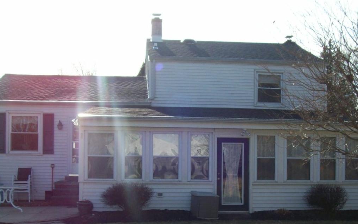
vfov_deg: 23.7
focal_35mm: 54
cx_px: 211
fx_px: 527
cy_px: 173
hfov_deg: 37.4
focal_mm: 6
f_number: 4.8
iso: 80
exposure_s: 1/394
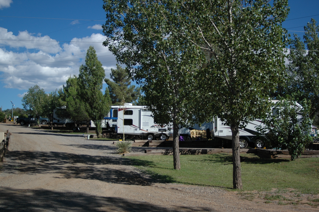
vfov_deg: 31.8
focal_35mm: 42
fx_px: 372
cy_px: 106
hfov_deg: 46.4
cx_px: 160
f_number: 3.5
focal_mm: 28
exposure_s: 1/2500
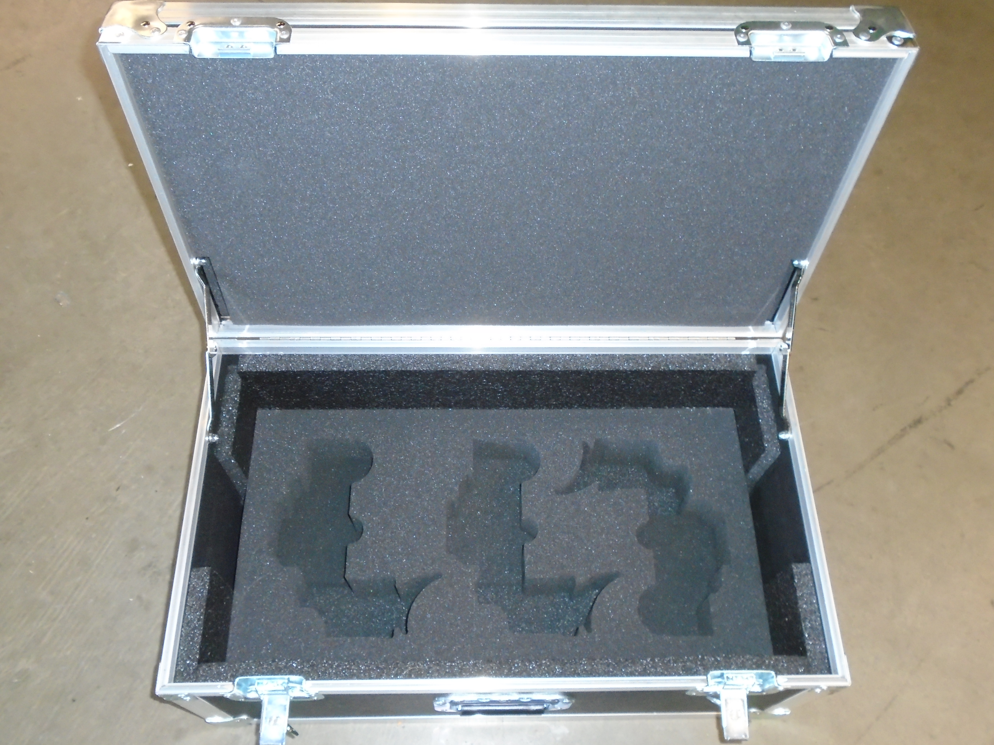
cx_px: 497
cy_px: 372
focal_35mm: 31
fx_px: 890
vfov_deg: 45.4
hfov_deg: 58.4
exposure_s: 1/40
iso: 400
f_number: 3.5
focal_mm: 5.5
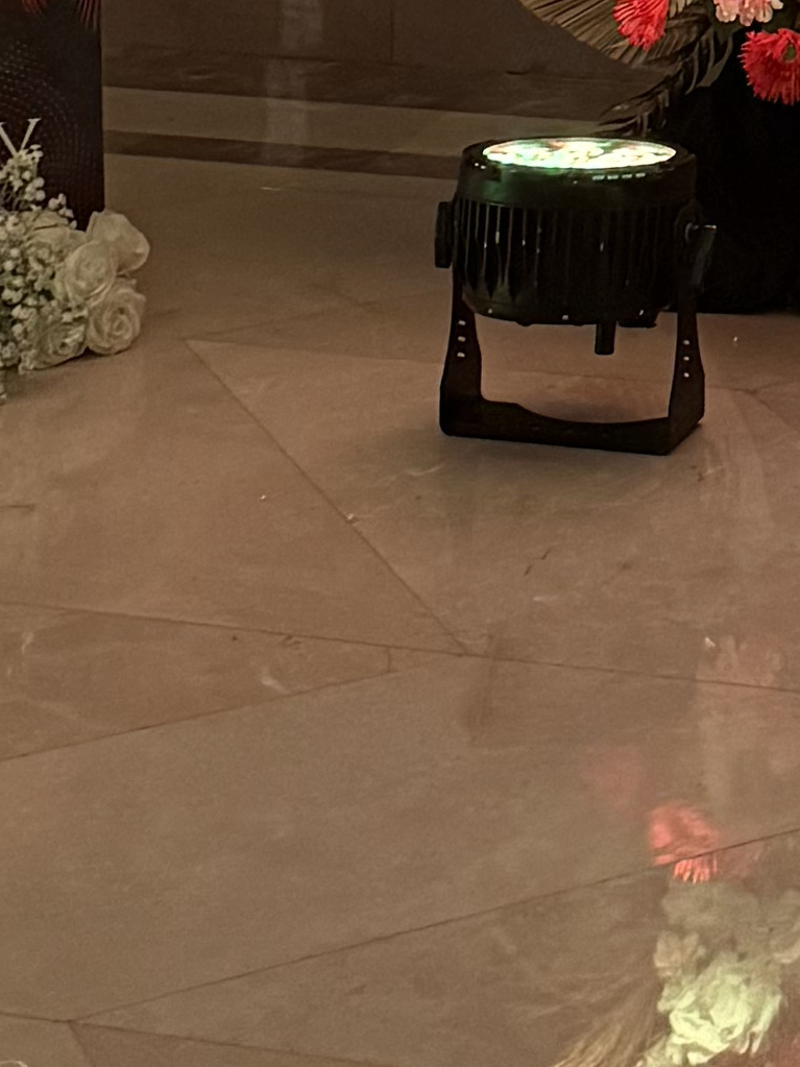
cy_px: -1191
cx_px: 1343
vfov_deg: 12.6
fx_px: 4130
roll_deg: -0.2
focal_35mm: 134
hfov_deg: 10.5
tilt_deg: +0.4
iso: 320
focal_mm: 6.76
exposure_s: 1/60
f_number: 1.78
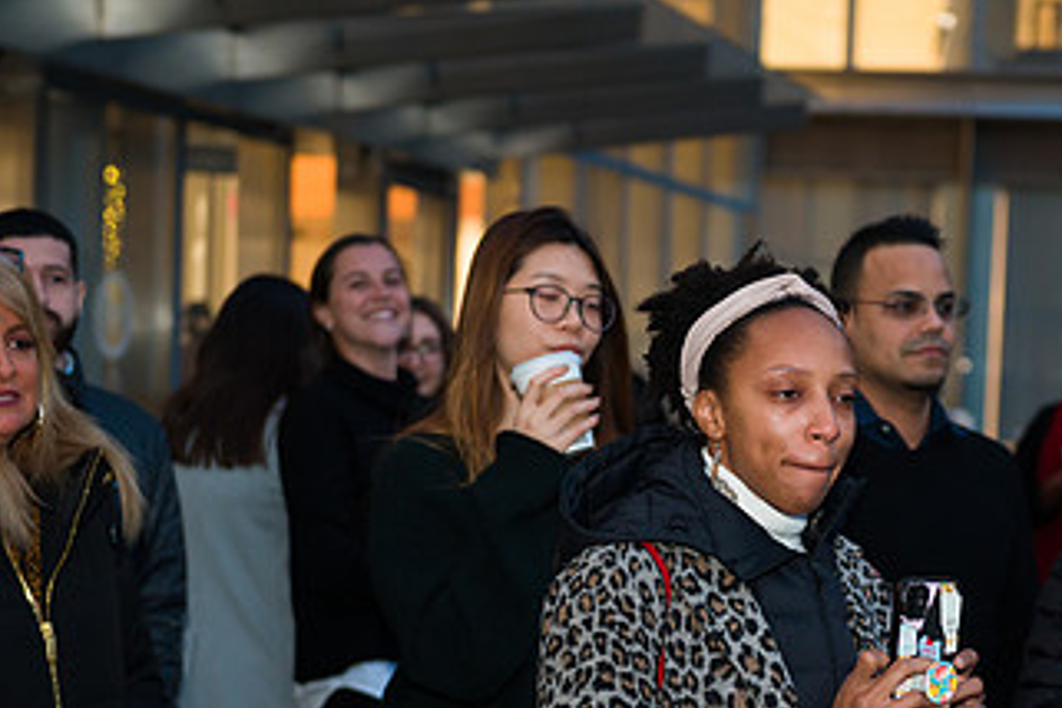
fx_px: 2773
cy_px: 526
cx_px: 801
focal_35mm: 94
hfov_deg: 21.5
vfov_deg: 14.5
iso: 1250
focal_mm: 52
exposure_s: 1/200
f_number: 4
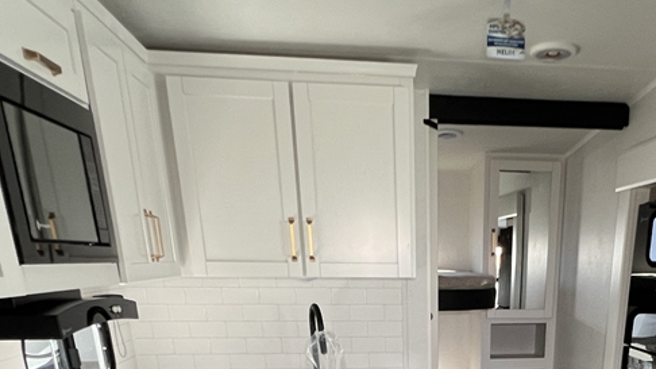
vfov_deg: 26.0
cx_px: 466
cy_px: 537
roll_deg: -0.2
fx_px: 609
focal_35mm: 35
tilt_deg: -24.6
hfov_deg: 54.8
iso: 250
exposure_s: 1/99
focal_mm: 1.57
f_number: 1.8
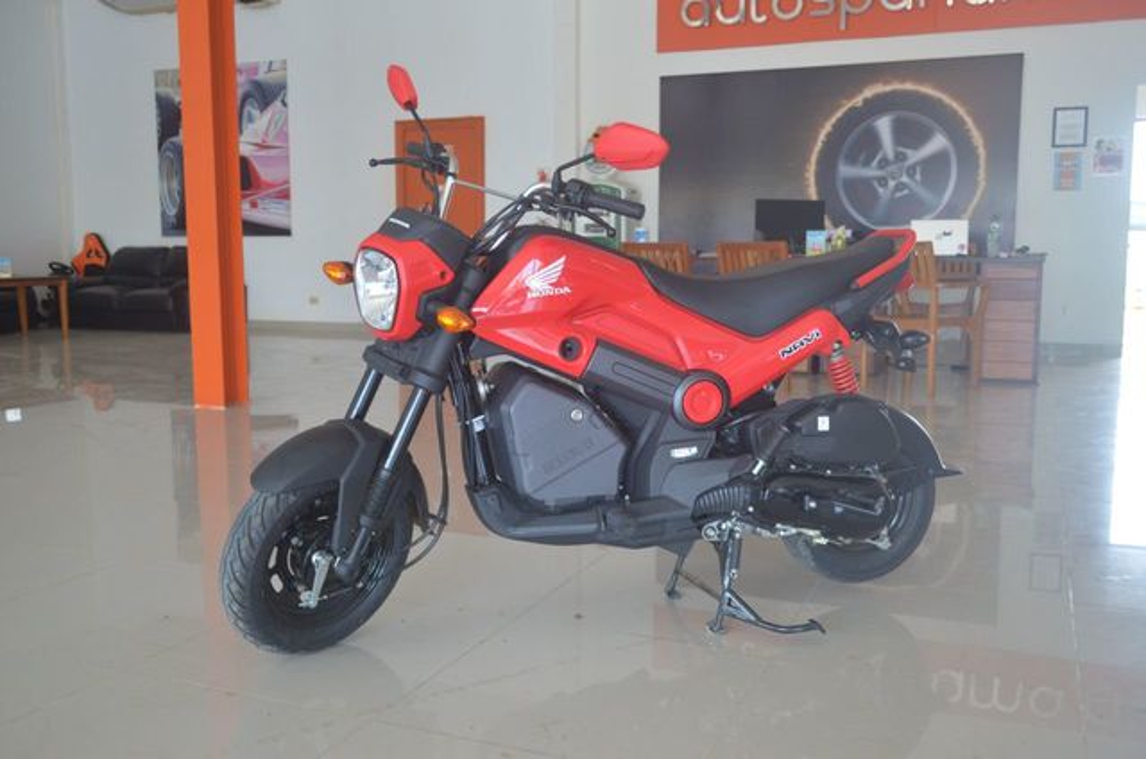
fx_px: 1048
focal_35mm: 33
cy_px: 380
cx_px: 573
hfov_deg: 57.3
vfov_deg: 39.8
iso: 500
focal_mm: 22
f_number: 4
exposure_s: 1/125
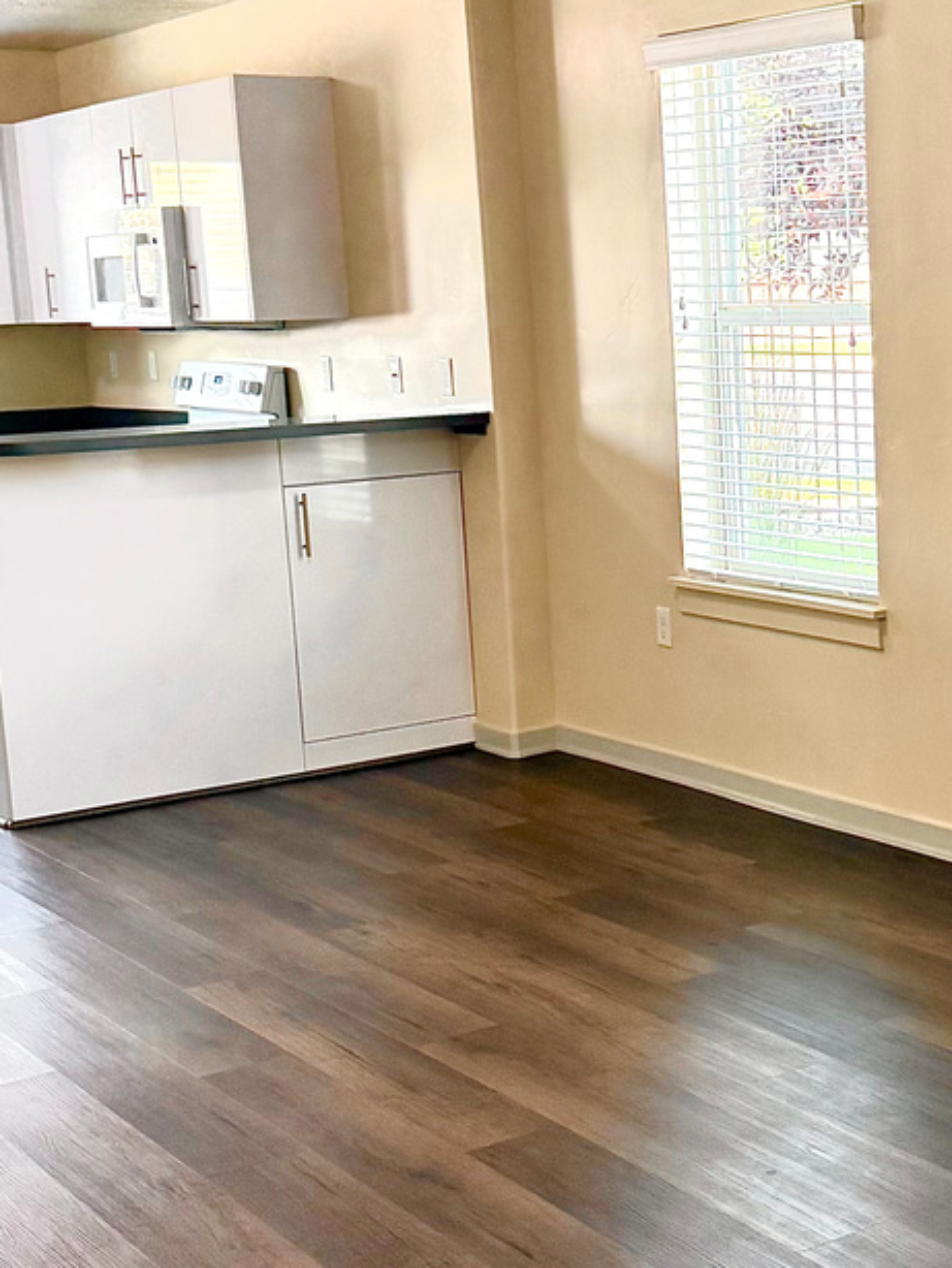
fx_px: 2199
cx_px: 822
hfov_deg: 23.9
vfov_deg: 32.2
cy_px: 638
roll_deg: +2.0
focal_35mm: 60
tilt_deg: -9.7
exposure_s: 1/120
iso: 200
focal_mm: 6.76
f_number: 1.78
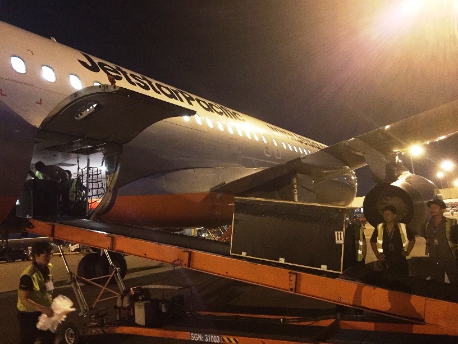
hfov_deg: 61.7
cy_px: 172
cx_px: 229
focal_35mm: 29
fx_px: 384
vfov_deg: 48.2
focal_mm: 4.15
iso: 200
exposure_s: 1/8
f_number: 2.2
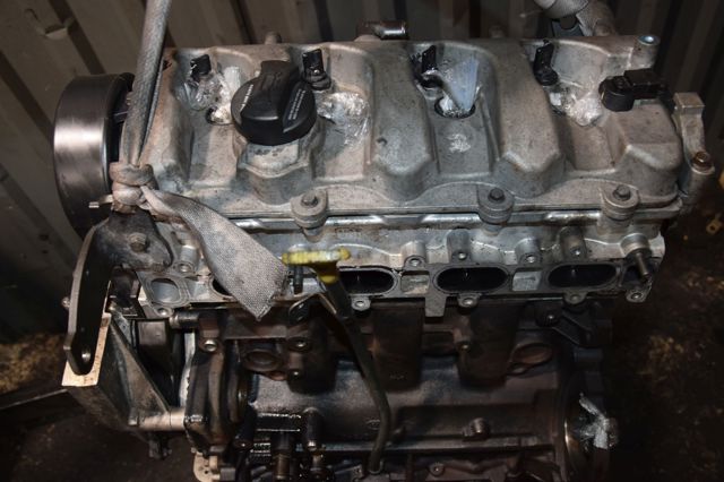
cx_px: 362
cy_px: 241
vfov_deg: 39.9
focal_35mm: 33
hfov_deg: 57.2
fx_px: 663
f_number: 5
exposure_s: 1/60
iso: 800
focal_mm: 22
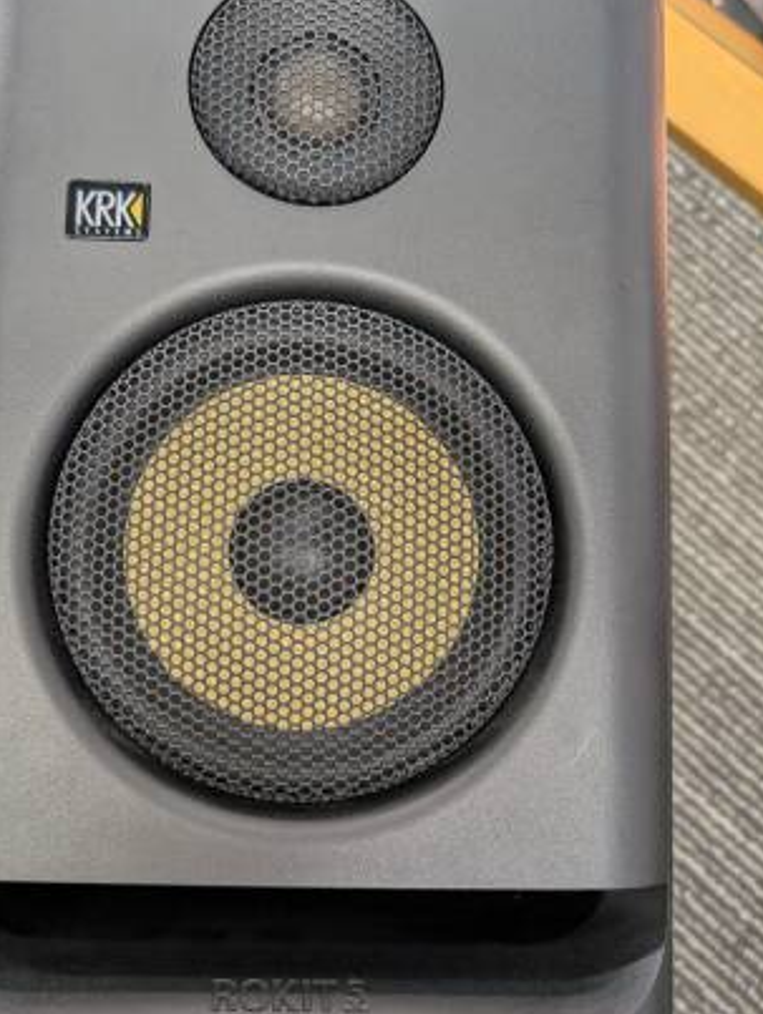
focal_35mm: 31
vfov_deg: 58.3
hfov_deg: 45.4
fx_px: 910
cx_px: 322
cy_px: 506
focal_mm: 6.9
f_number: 1.68
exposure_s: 1/120
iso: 394
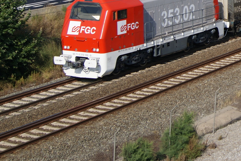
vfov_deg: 11.9
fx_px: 757
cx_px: 293
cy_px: -30
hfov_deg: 17.2
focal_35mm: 113
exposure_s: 1/640
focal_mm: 28
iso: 100
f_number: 5
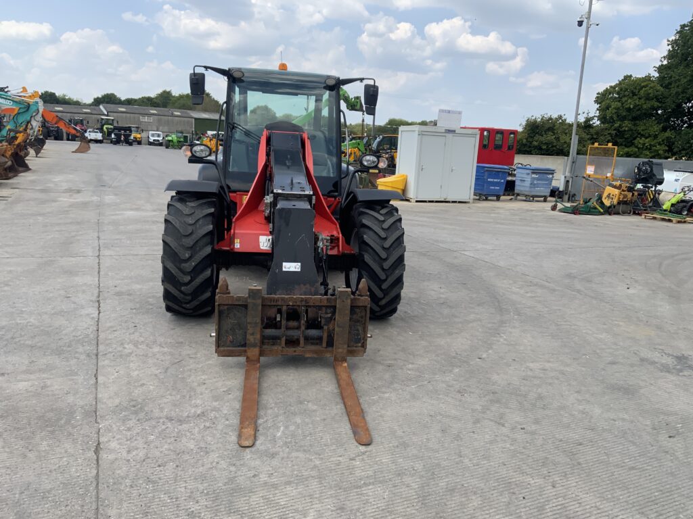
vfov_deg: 48.2
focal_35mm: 29
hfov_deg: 61.7
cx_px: 346
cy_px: 260
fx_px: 581
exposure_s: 1/1377
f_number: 1.8
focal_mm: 3
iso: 16
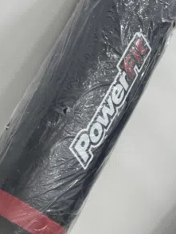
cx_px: 76
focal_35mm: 87
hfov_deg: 17.0
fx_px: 589
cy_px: 98
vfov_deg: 22.5
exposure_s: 1/100
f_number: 2.2
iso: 160
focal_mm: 7.5
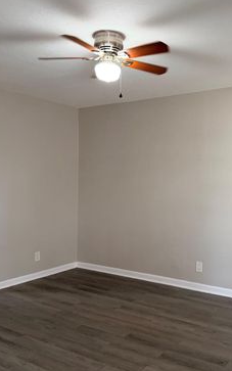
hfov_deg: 36.0
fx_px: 354
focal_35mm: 35
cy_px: 181
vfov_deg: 55.3
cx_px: 148
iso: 160
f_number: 1.78
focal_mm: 6.76
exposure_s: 1/60
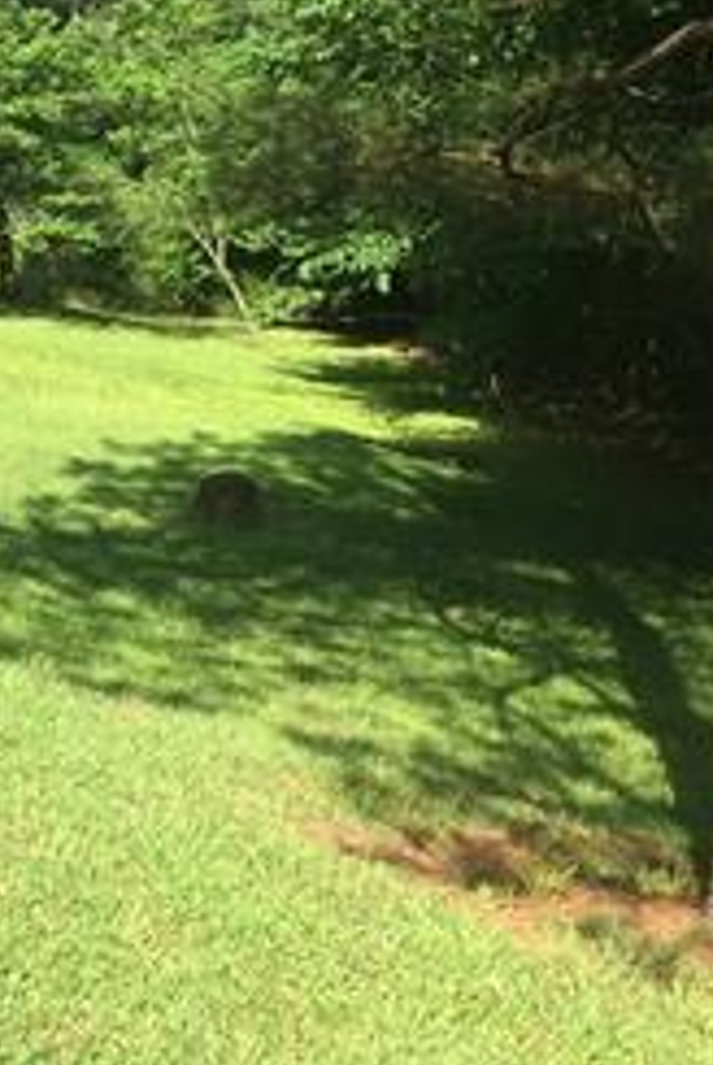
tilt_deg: -9.5
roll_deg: +3.2
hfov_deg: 22.1
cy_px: 443
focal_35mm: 59
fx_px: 1748
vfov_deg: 33.8
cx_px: -26
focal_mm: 4.15
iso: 32
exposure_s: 1/694
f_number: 2.2
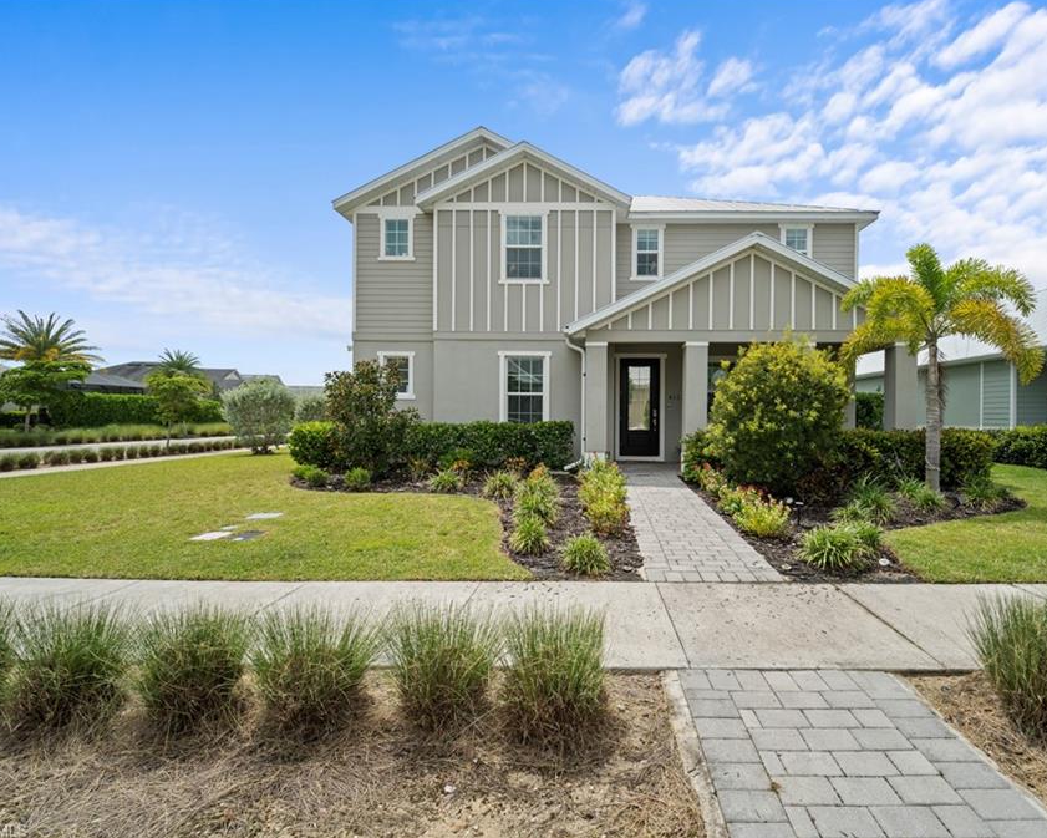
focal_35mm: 16
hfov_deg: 92.8
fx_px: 496
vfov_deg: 80.4
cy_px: 417
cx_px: 578
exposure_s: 1/1000
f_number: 8
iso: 400
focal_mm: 14
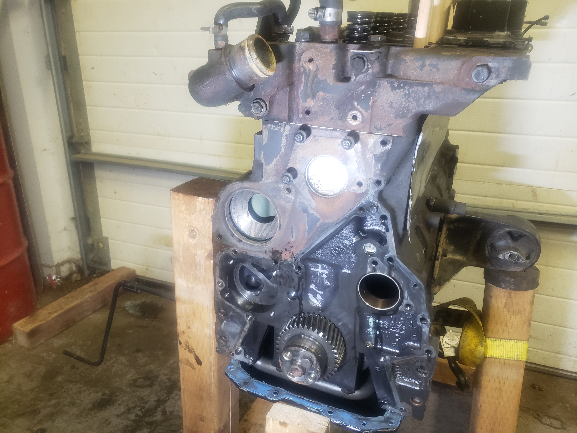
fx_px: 433
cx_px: 288
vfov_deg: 53.1
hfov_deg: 67.3
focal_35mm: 26
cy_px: 216
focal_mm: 4.3
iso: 250
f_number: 1.5
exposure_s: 1/30
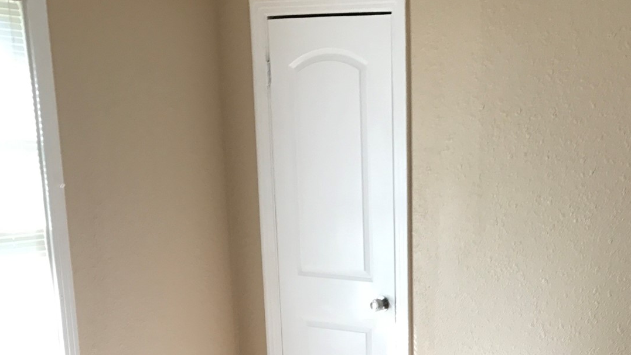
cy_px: 411
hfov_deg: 35.4
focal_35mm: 58
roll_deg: +0.8
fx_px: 971
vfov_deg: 19.7
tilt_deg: -14.8
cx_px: 458
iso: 32
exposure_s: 1/60
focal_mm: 3.99
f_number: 1.8
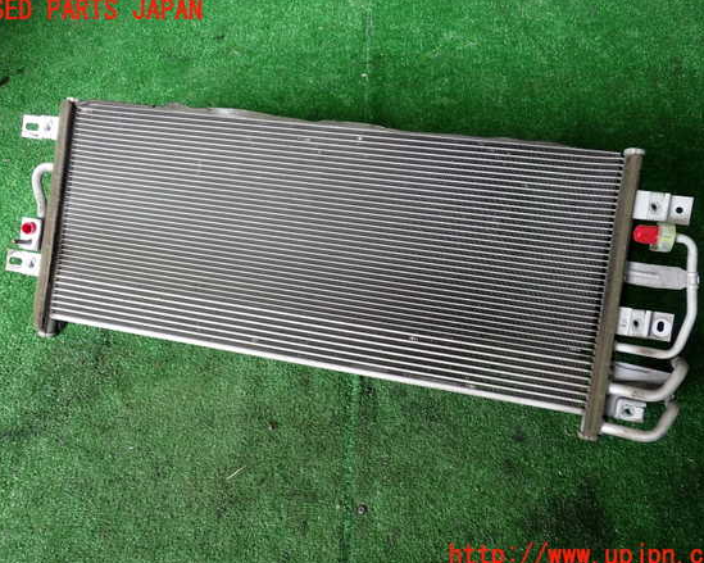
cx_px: 354
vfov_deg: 45.8
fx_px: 667
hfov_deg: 55.7
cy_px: 283
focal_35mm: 32
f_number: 2.3
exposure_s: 1/125
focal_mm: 5.4
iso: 200
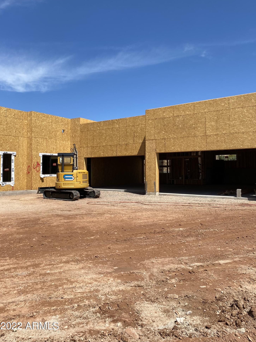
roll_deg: +1.1
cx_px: 132
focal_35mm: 27
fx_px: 266
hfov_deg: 51.3
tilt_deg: +3.0
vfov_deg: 65.3
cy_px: 165
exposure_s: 1/3040
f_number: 1.8
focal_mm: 4.25
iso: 32
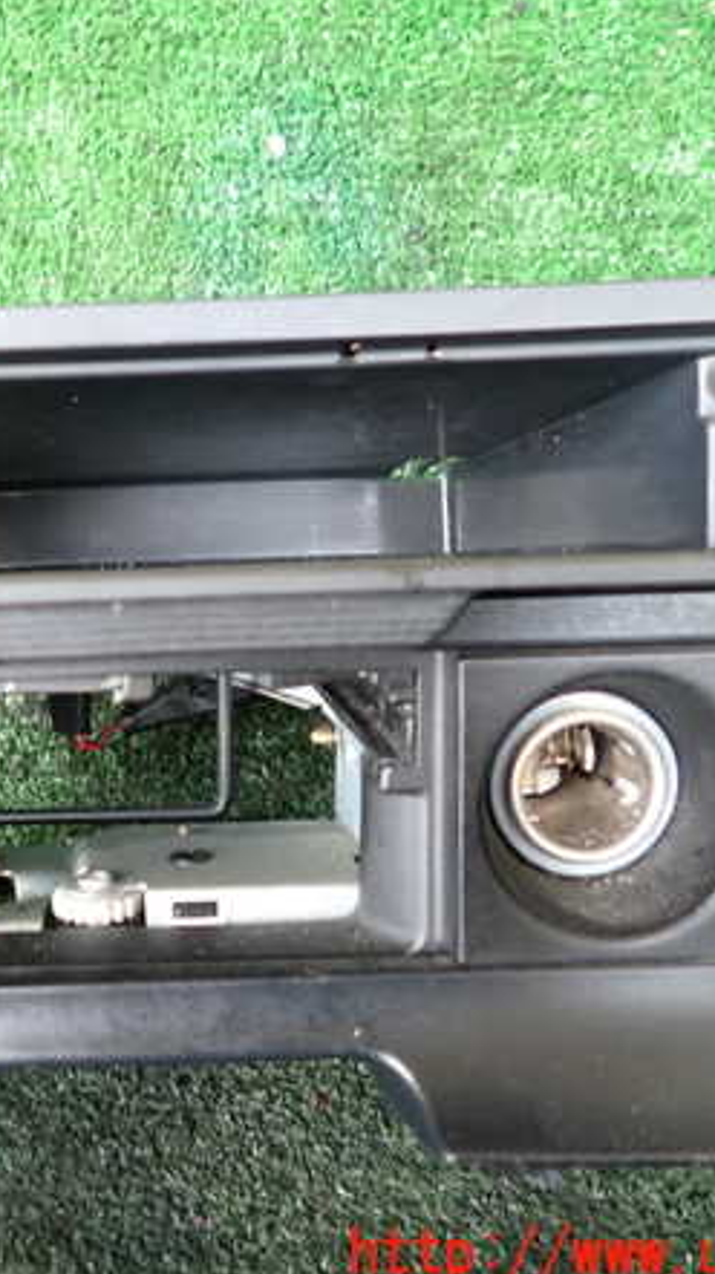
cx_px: 136
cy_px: 643
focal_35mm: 37
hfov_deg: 31.1
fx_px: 1249
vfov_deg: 54.0
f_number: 2
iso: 200
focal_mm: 4.5
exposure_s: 1/30
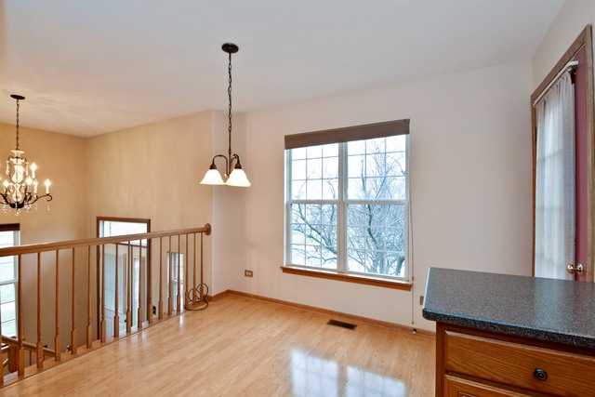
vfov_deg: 77.4
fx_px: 248
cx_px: 298
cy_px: 198
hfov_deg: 100.4
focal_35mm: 15
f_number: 8
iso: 200
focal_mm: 10
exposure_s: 1/13
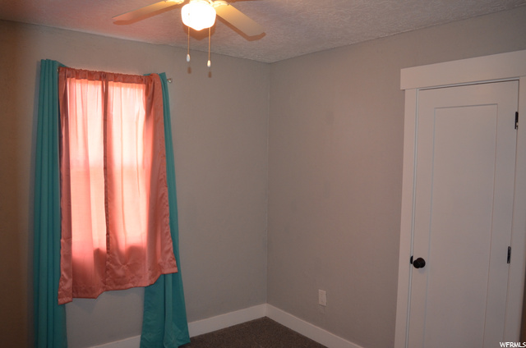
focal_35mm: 27
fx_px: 394
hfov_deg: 67.5
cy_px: 174
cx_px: 263
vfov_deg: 47.7
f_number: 3.5
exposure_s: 1/60
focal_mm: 18
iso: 800
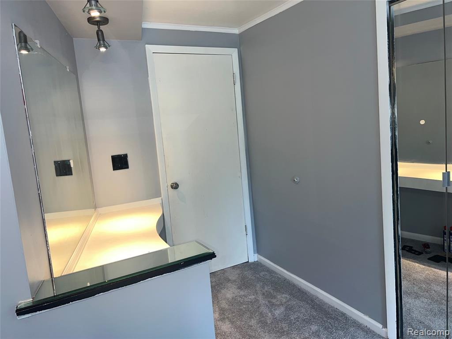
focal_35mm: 26
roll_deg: +4.9
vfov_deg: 53.1
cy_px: 170
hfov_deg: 67.3
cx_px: 226
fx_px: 339
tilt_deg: -6.9
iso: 40
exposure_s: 1/36
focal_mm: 5.7
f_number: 1.5
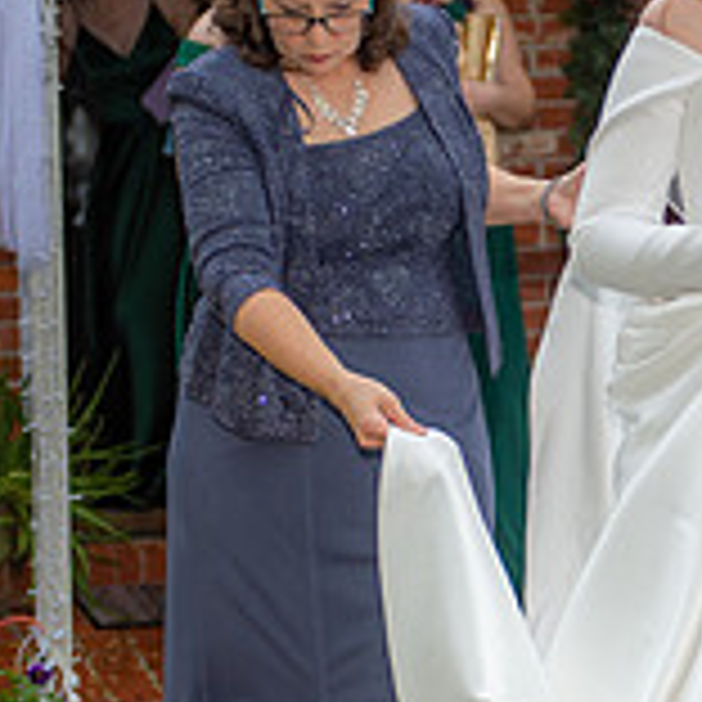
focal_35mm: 174
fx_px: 3992
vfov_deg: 10.0
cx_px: 536
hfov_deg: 10.0
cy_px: 446
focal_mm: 55
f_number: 2.8
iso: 320
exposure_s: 1/400
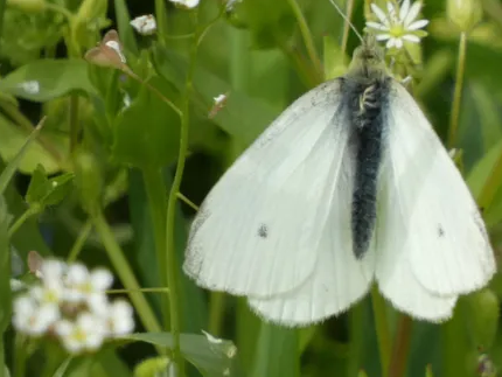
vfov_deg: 0.8
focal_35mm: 1785
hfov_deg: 1.1
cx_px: 348
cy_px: 158
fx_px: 25900
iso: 100
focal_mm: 215
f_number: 5.9
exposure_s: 1/125
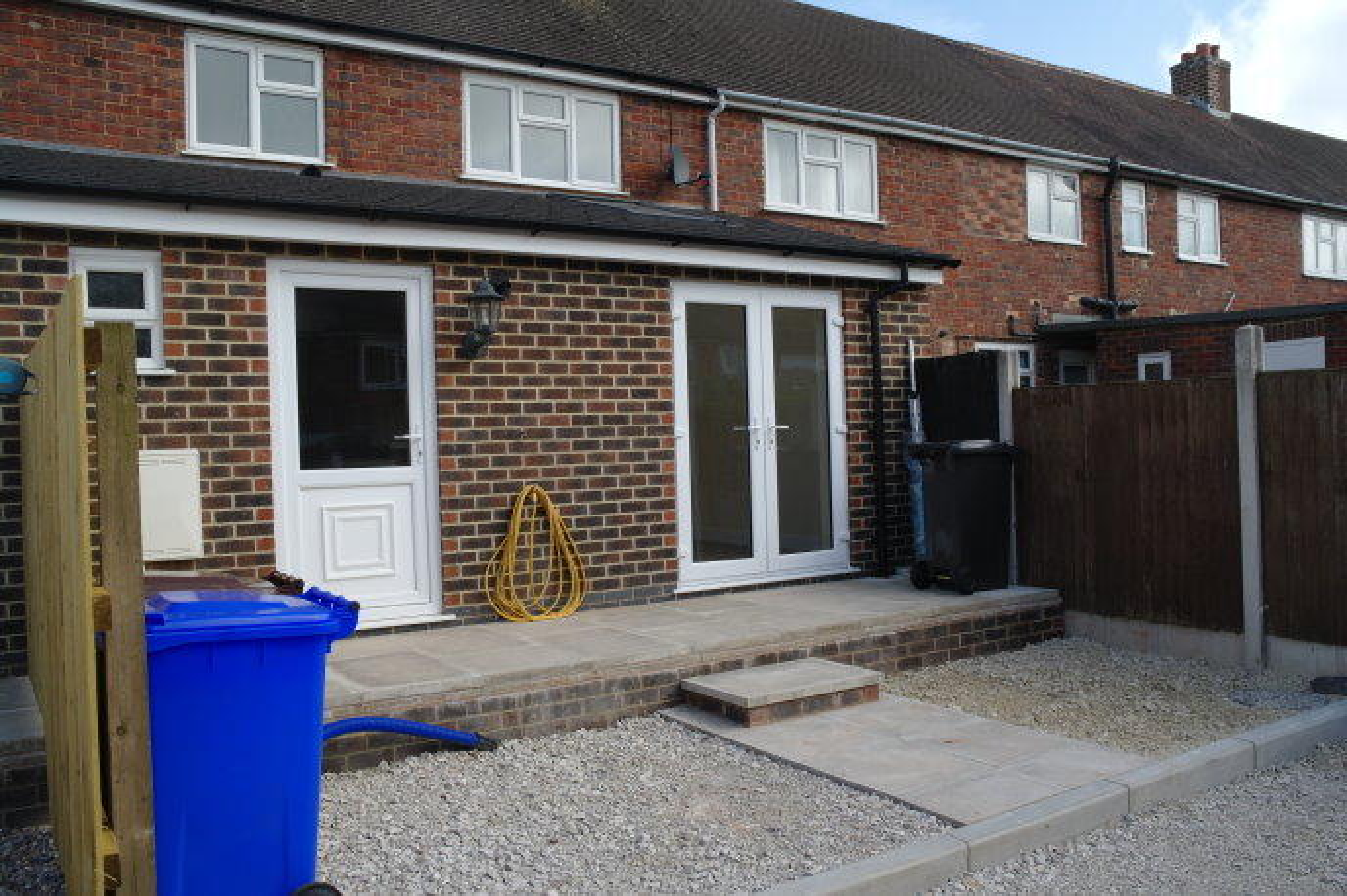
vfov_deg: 44.9
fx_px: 1085
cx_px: 674
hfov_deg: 63.7
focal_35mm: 29
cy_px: 448
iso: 100
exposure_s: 1/60
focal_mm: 19
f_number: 10
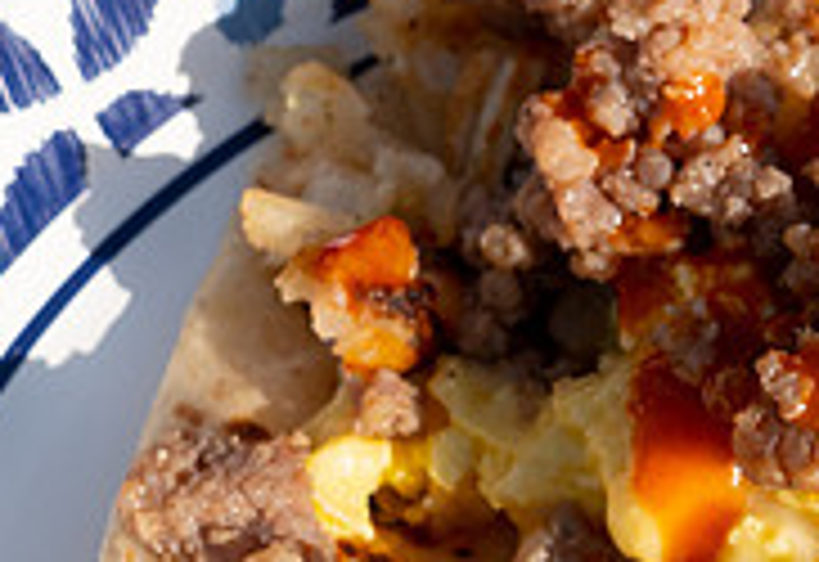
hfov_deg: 16.0
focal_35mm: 123
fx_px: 2824
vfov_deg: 11.2
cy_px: 634
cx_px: 903
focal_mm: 15
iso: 200
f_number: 5
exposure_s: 1/1000
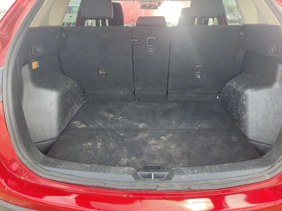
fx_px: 236
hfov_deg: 61.7
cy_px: 106
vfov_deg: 48.2
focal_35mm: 29
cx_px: 141
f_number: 1.8
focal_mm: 3
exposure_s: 1/158
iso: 32
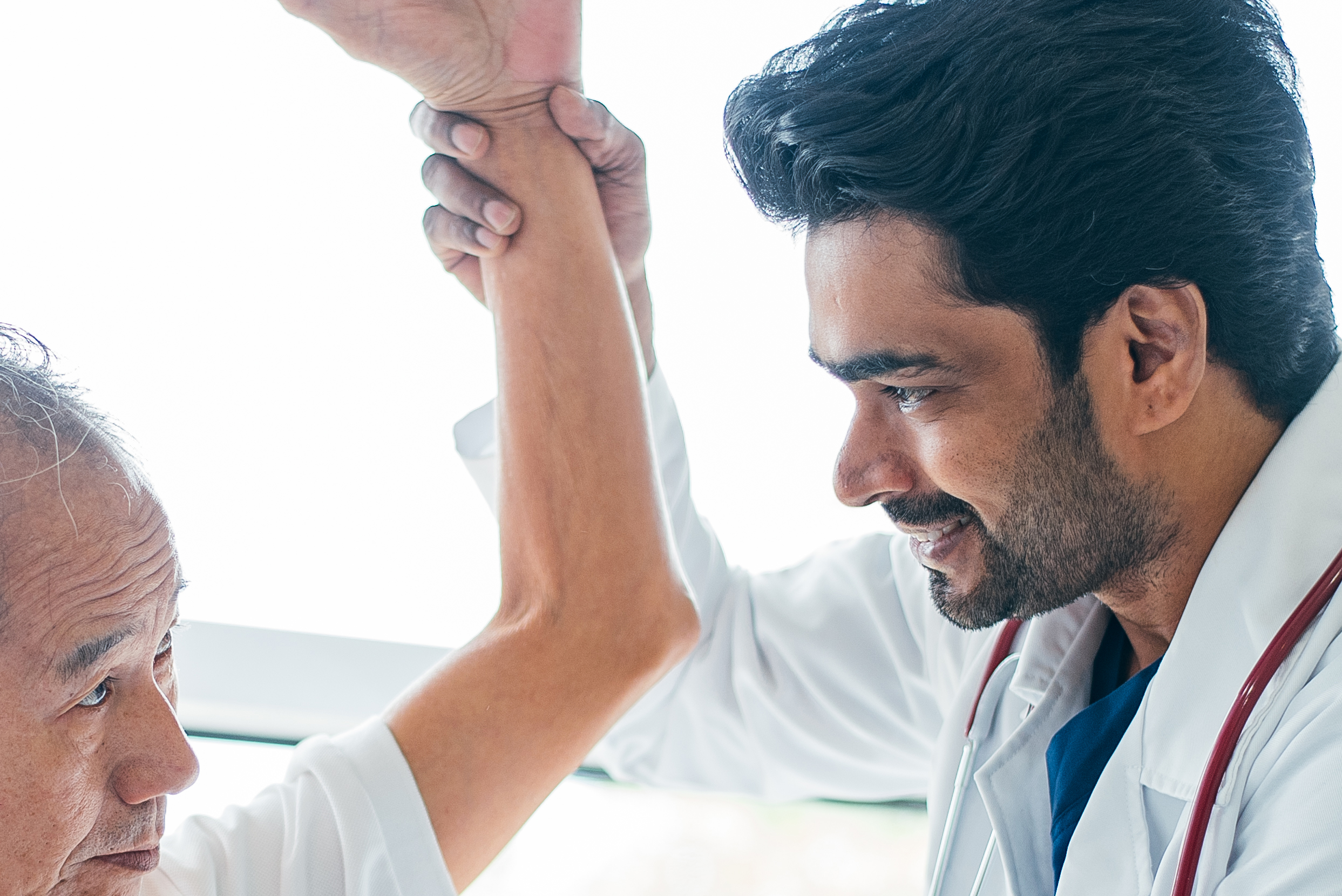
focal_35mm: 121
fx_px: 4512
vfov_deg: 11.3
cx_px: 444
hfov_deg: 16.9
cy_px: 676
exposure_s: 1/125
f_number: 2.5
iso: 200
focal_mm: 50
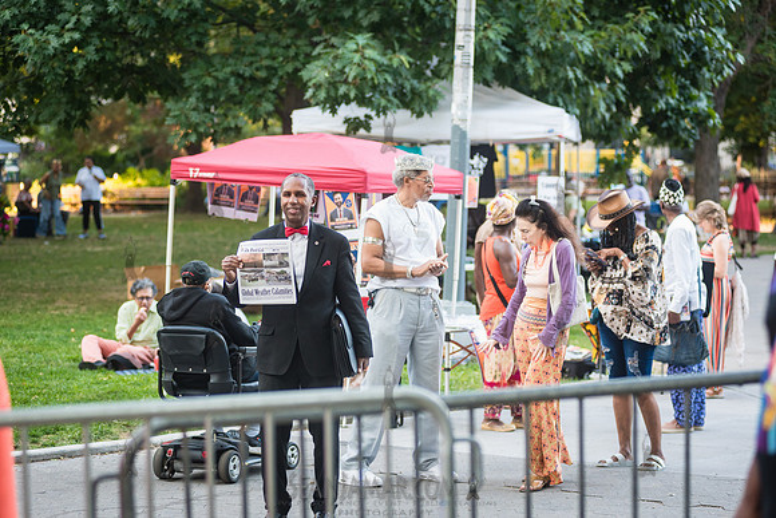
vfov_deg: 13.7
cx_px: 388
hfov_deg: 20.4
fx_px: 2156
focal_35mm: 100
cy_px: 259
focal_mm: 100
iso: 800
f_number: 3.5
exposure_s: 1/160
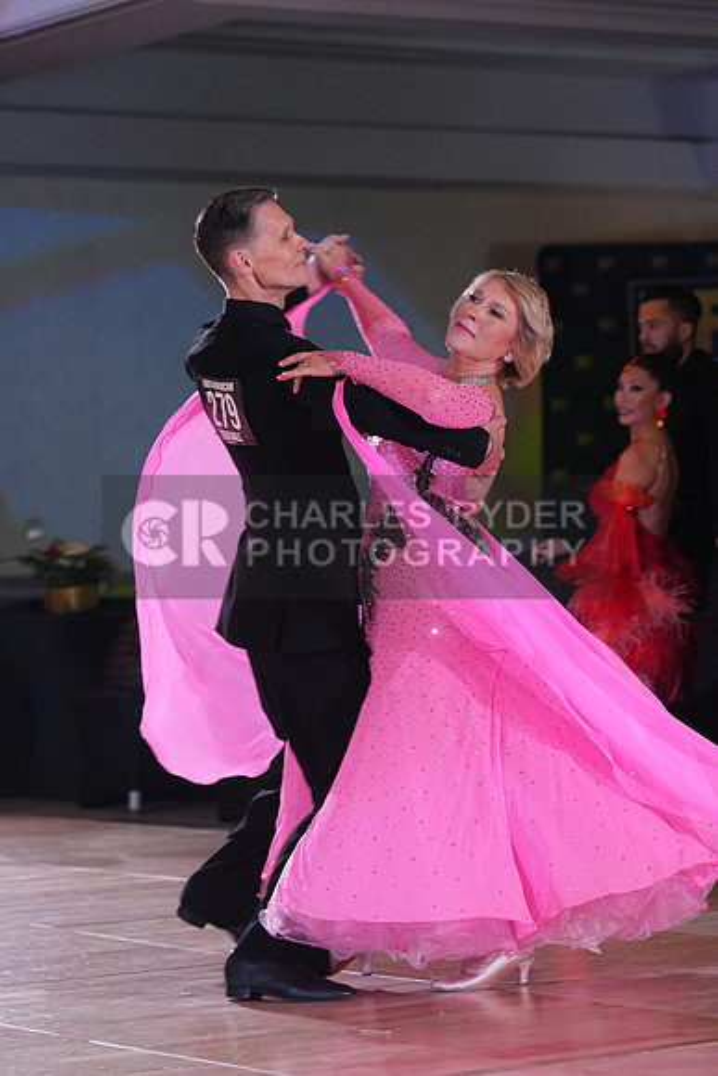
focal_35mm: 116
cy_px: 538
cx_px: 359
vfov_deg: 17.6
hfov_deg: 11.8
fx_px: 3468
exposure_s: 1/250
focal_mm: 116
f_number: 4
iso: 2500
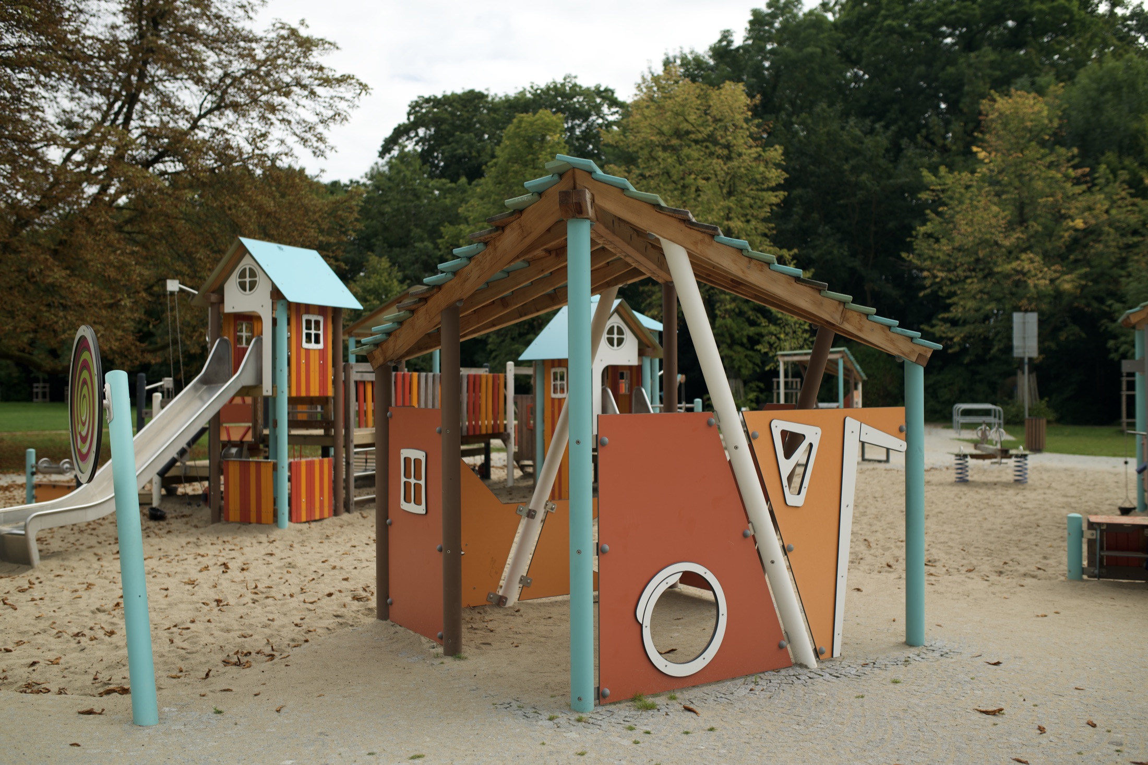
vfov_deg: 37.8
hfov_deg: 54.4
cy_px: 382
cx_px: 574
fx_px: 1116
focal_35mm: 35
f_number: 2.2
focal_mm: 35
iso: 100
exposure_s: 1/400
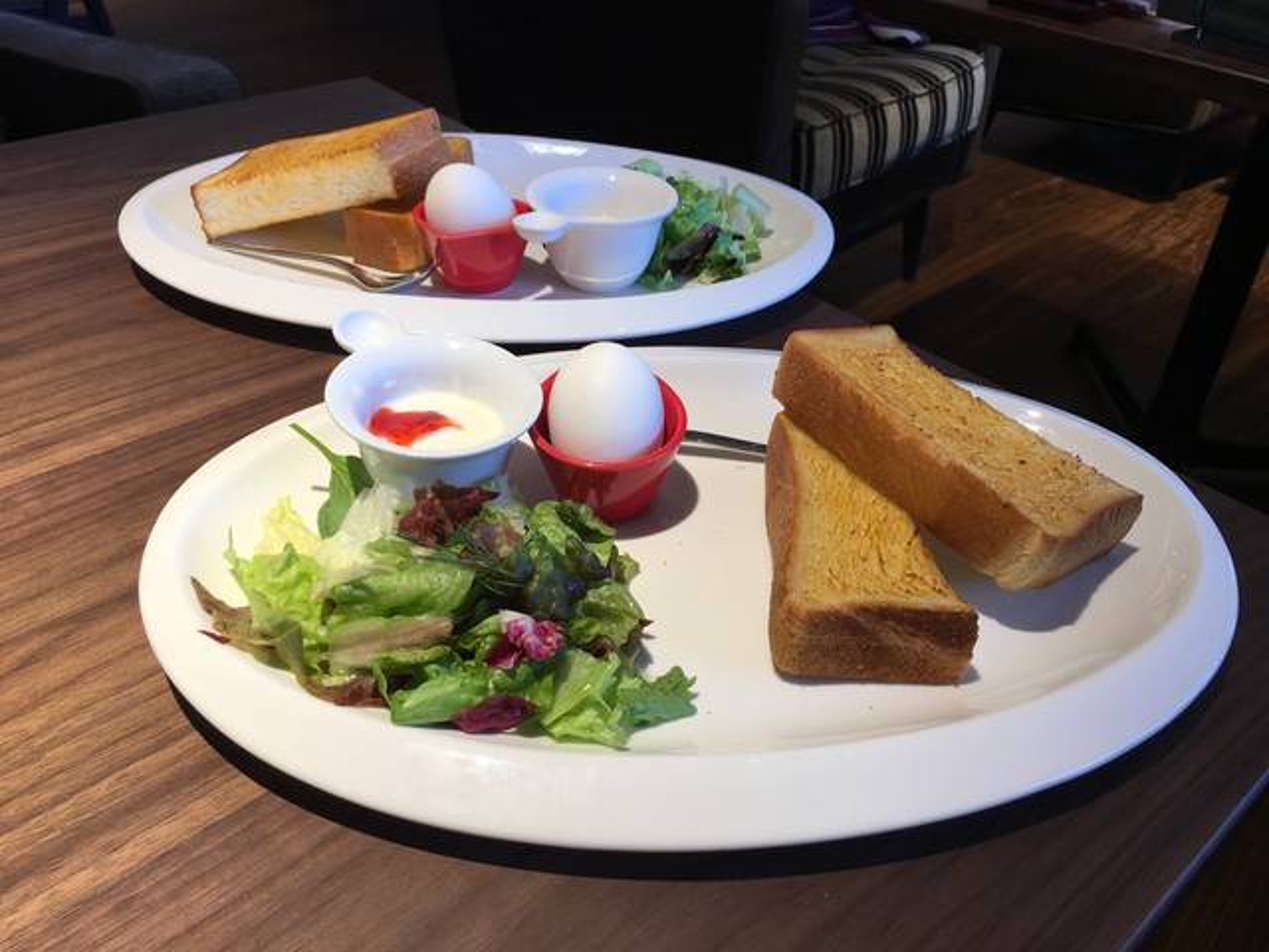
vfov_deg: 48.2
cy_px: 476
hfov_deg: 61.7
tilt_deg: -35.3
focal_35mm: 29
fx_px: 1063
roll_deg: -3.9
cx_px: 634
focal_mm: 4.15
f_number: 2.2
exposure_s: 1/60
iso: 25
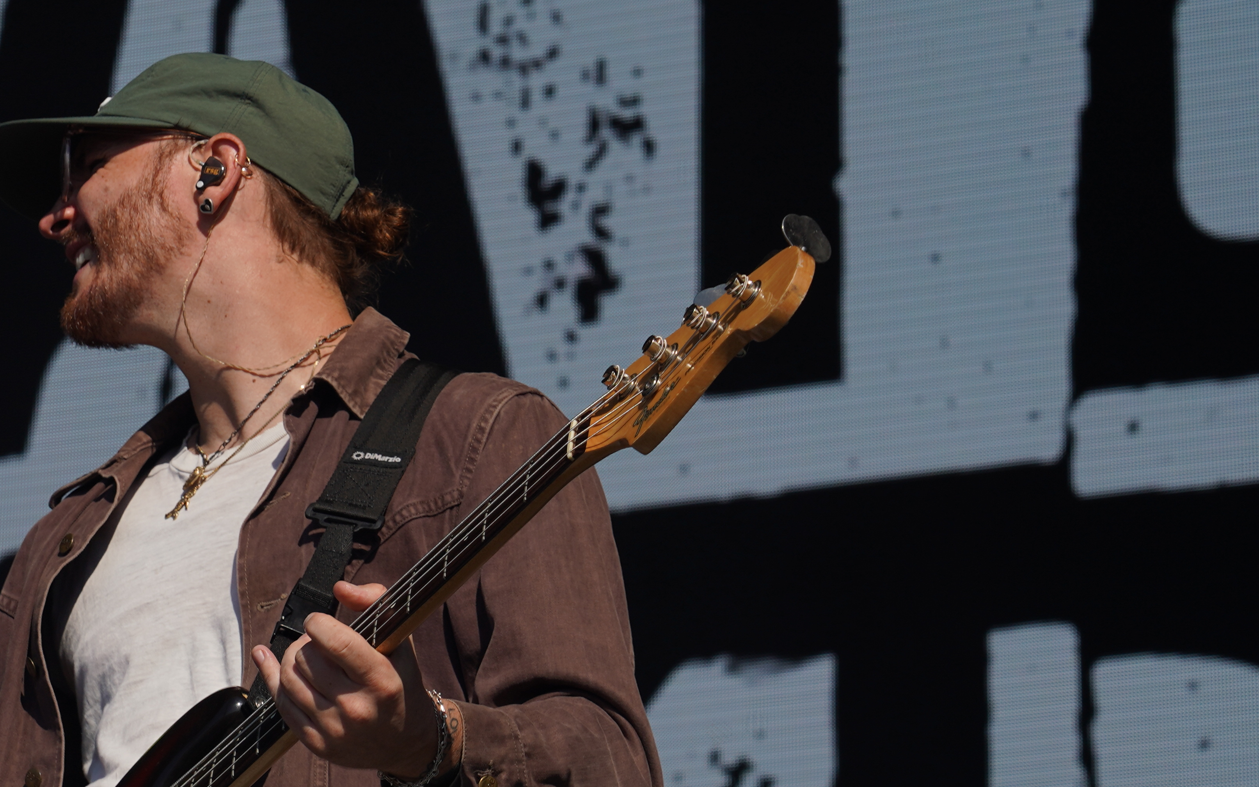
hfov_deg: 10.5
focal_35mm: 199
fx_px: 6828
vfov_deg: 6.6
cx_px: 308
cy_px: 438
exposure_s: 1/800
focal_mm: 105
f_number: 8
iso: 100
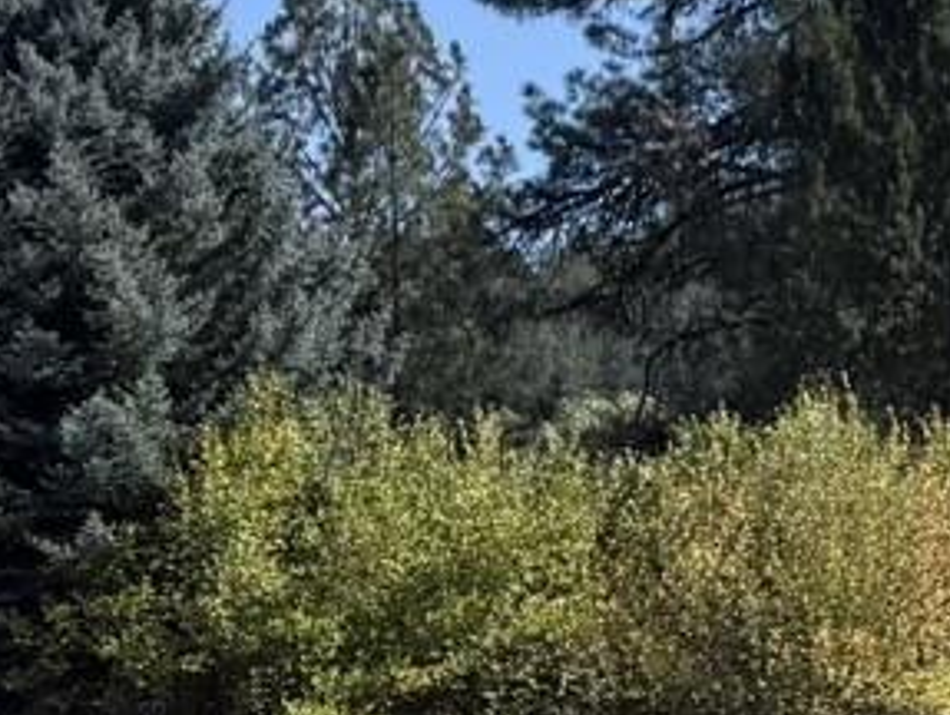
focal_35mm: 171
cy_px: 675
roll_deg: +0.5
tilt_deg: +3.1
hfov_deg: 10.2
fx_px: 4699
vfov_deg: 8.7
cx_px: 2205
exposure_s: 1/3425
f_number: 1.78
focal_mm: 6.76
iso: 80
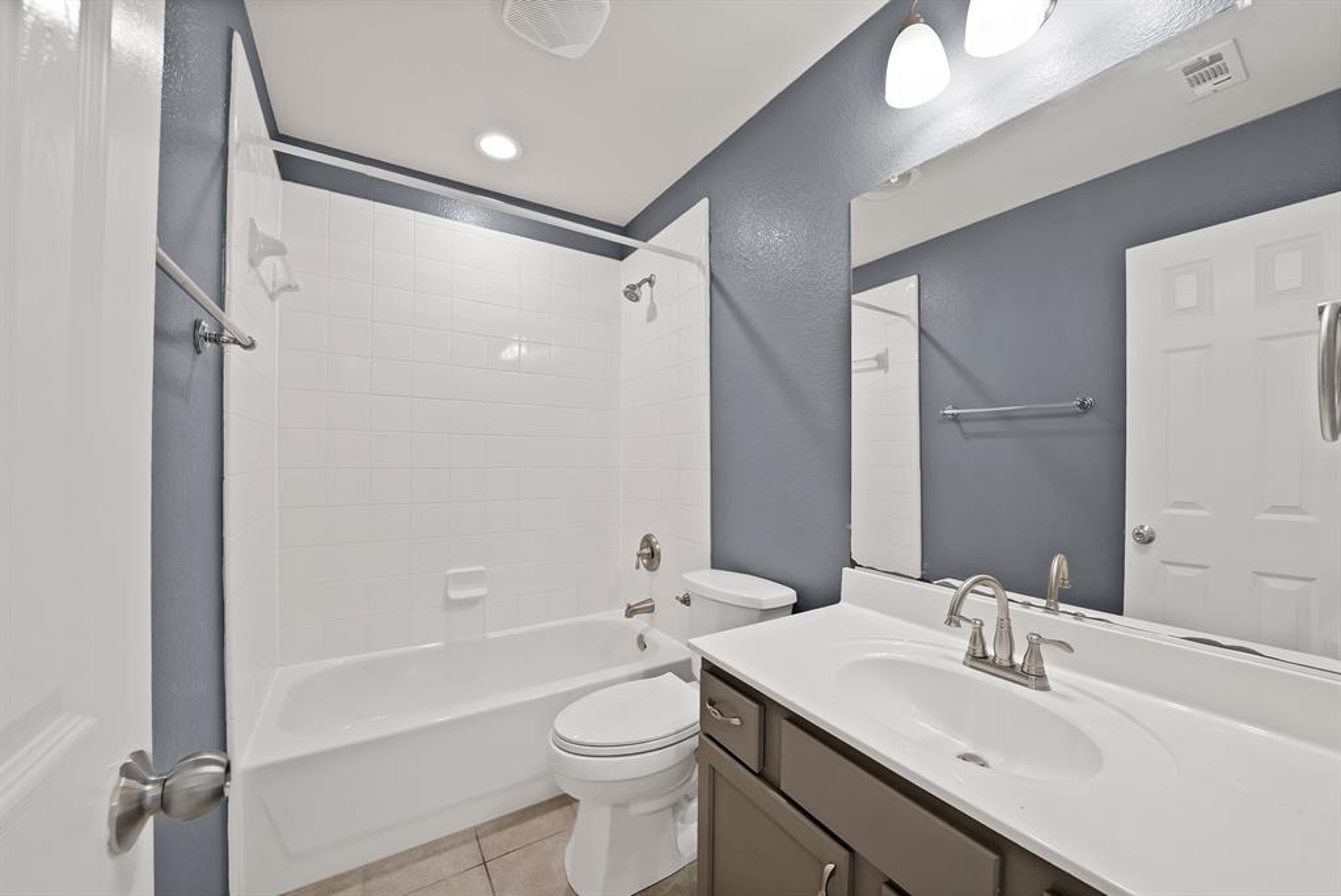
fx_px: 447
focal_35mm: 12
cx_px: 670
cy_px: 448
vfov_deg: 90.1
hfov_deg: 112.6
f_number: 9
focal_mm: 12
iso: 640
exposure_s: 1/2
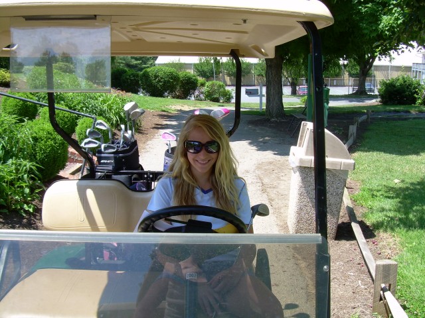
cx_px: 212
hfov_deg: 49.0
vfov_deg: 37.7
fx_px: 467
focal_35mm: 38
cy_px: 159
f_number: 4.6
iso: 50
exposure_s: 1/162
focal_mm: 6.3
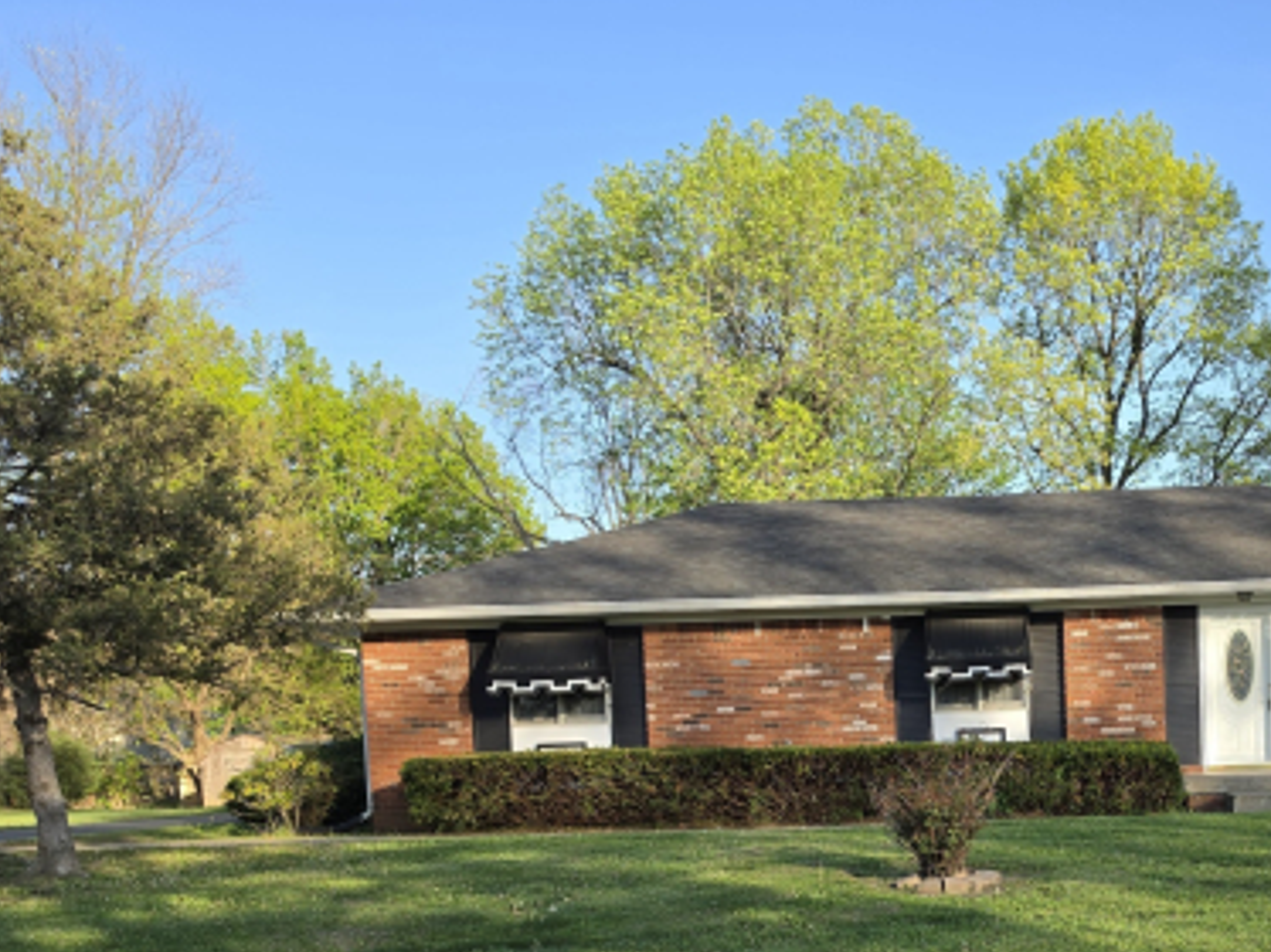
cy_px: 833
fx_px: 1504
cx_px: 1011
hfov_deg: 43.7
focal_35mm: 41
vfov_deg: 33.5
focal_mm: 6.5
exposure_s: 1/2186
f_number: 1.4
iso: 64
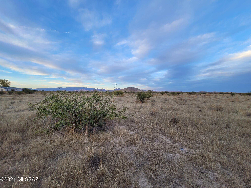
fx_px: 94
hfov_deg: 106.2
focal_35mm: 13
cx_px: 126
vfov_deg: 89.9
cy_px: 94
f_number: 2.2
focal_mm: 2.2
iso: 64
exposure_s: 1/128
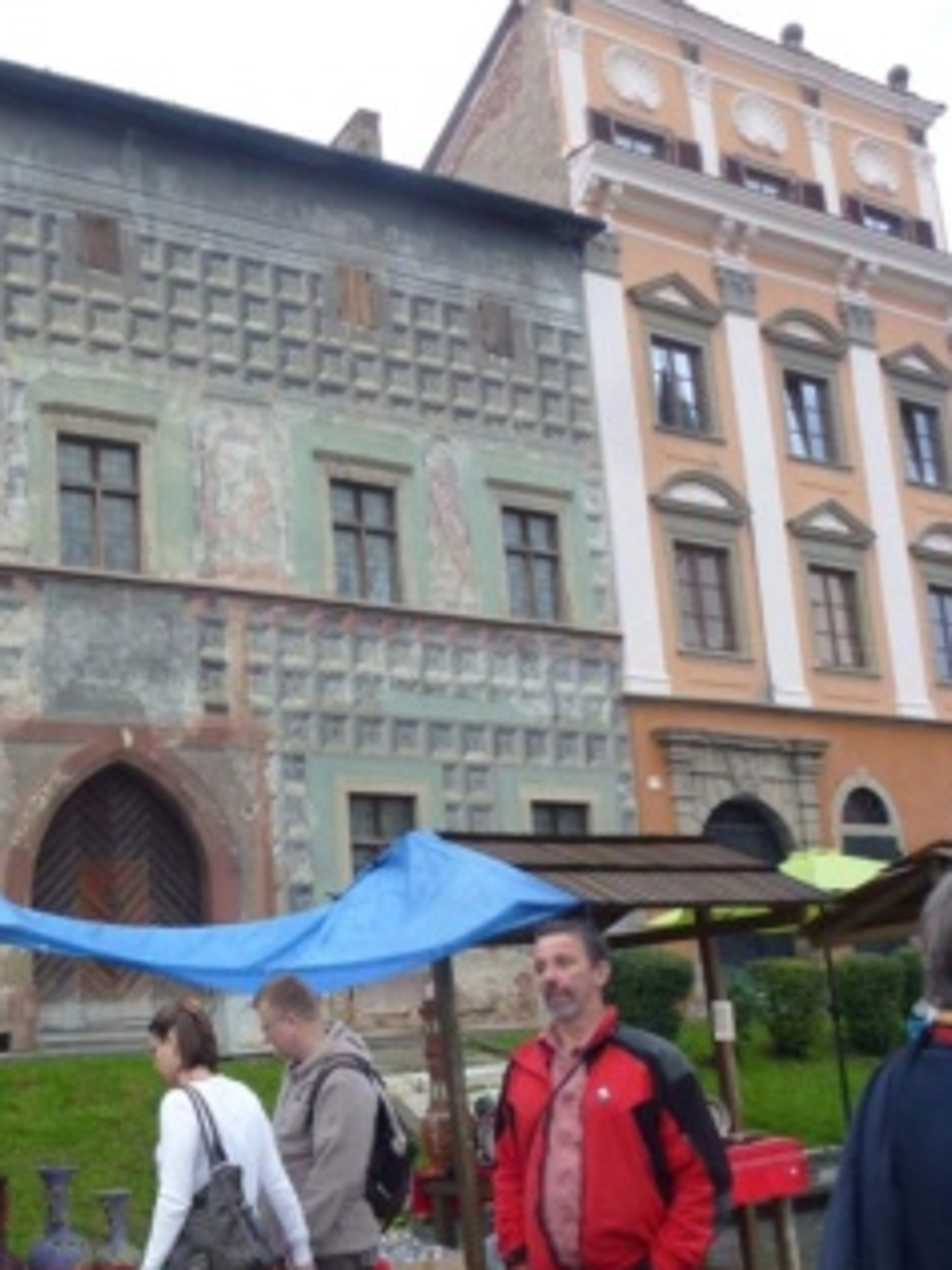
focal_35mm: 38
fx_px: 1393
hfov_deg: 36.7
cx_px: 219
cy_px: 748
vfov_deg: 48.7
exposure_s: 1/60
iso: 125
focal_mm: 4.3
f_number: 3.3
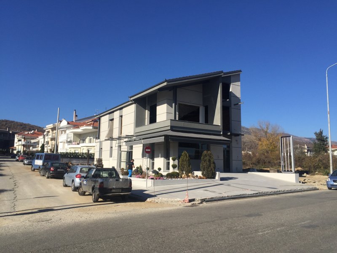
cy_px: 126
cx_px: 168
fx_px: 282
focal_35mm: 29
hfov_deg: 61.7
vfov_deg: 48.2
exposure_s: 1/2639
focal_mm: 4.15
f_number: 2.2
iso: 32
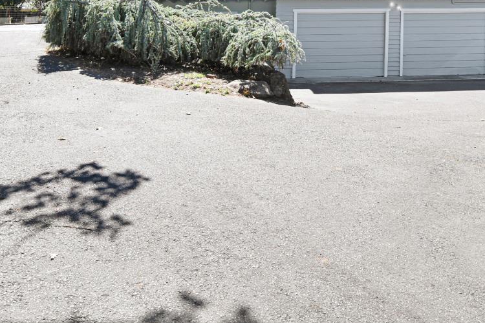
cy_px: 87
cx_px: 299
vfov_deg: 40.1
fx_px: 431
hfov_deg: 58.1
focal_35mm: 32
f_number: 5.6
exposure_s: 1/125
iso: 100
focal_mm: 11
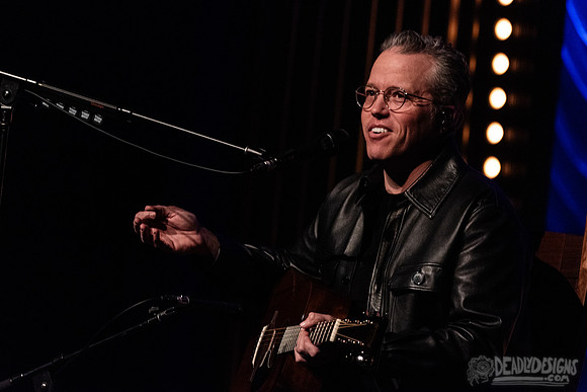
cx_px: 300
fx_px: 4407
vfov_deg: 5.1
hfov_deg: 7.6
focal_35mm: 270
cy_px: 179
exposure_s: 1/125
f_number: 5.3
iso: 2500
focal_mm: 240
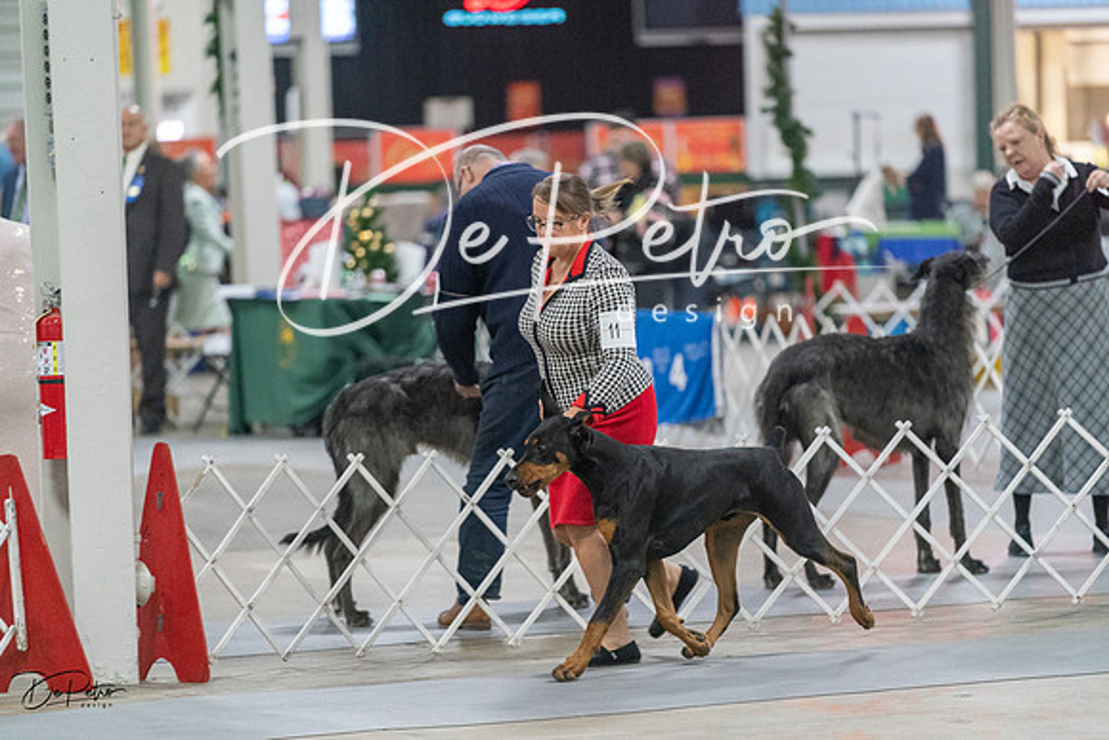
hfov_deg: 11.1
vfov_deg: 7.4
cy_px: 370
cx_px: 554
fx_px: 5731
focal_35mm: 186
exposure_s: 1/320
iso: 6400
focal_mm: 186
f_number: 2.8
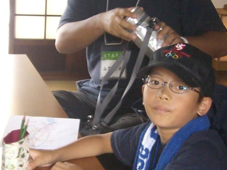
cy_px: 75
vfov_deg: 11.6
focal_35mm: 128
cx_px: 109
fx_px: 839
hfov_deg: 15.4
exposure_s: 1/80
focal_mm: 6.2
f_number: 2.7
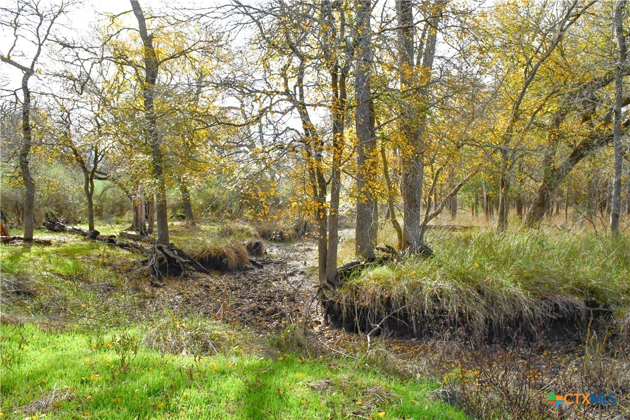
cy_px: 210
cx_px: 315
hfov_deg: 57.2
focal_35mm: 33
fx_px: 577
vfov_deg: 40.0
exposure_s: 1/1250
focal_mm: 22
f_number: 18
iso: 3200
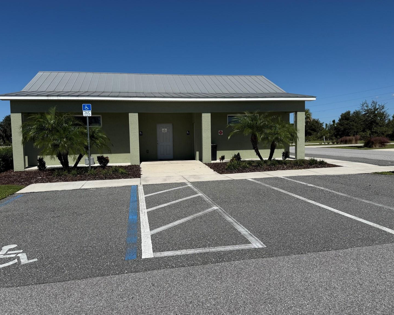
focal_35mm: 26
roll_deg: +1.1
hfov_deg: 66.0
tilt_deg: -2.8
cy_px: 157
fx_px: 303
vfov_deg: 54.9
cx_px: 190
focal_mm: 6.76
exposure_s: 1/10309
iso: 80
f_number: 1.78
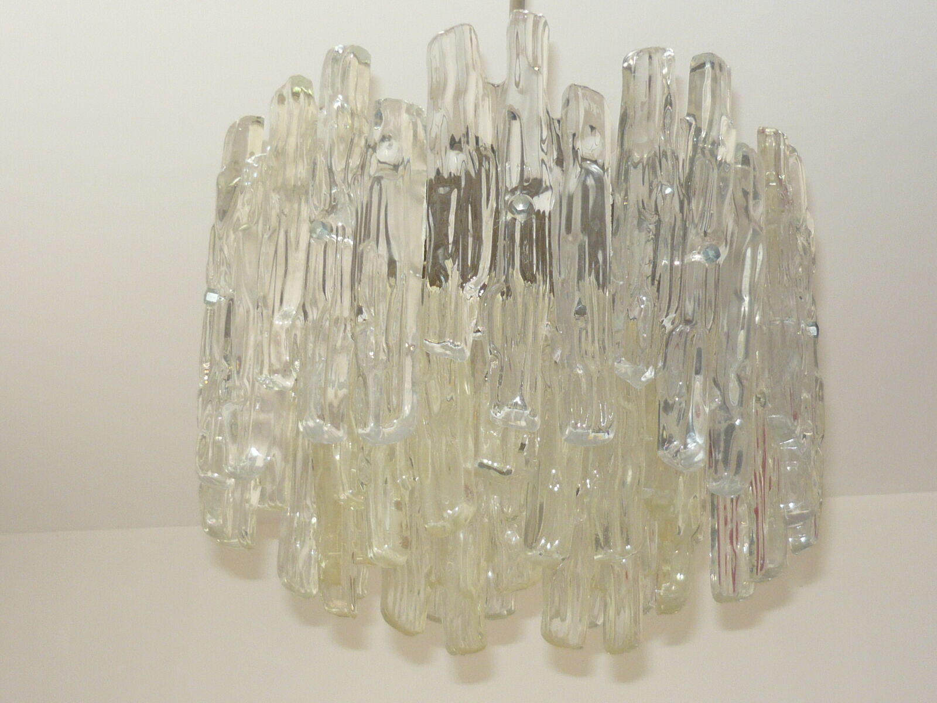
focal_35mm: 70
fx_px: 1895
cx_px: 468
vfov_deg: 21.0
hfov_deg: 27.8
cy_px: 352
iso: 100
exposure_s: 1/80
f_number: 3
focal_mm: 7.2
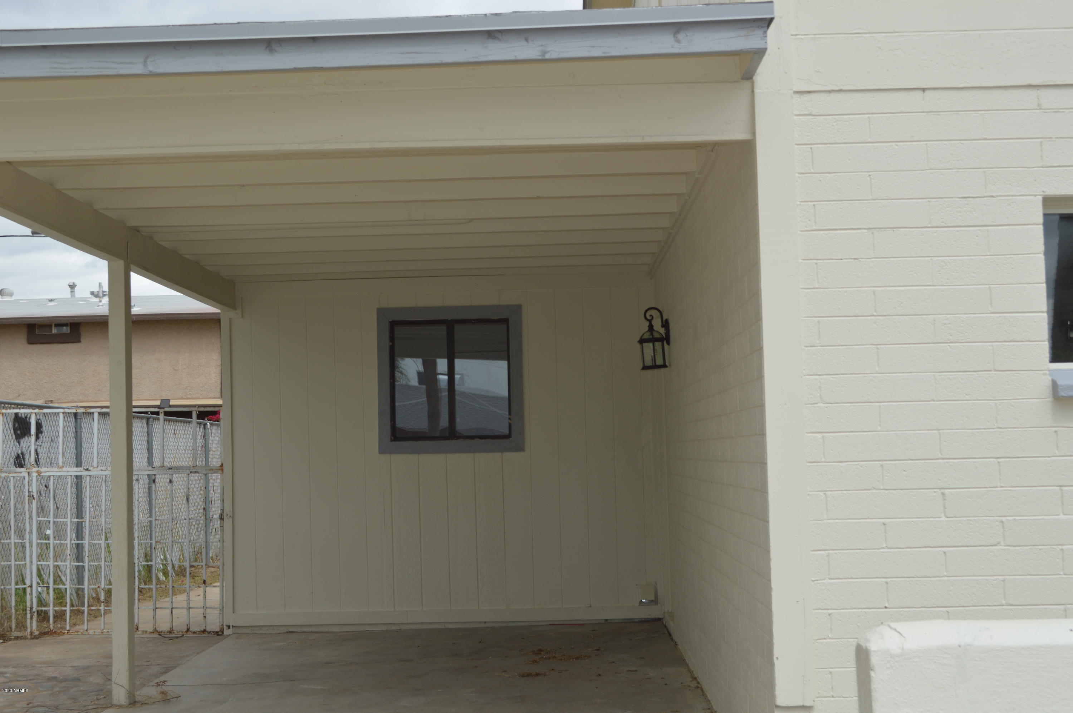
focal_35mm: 52
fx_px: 1563
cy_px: 356
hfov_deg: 37.9
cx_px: 536
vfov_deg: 25.7
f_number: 7.1
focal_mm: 35
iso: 100
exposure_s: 1/200
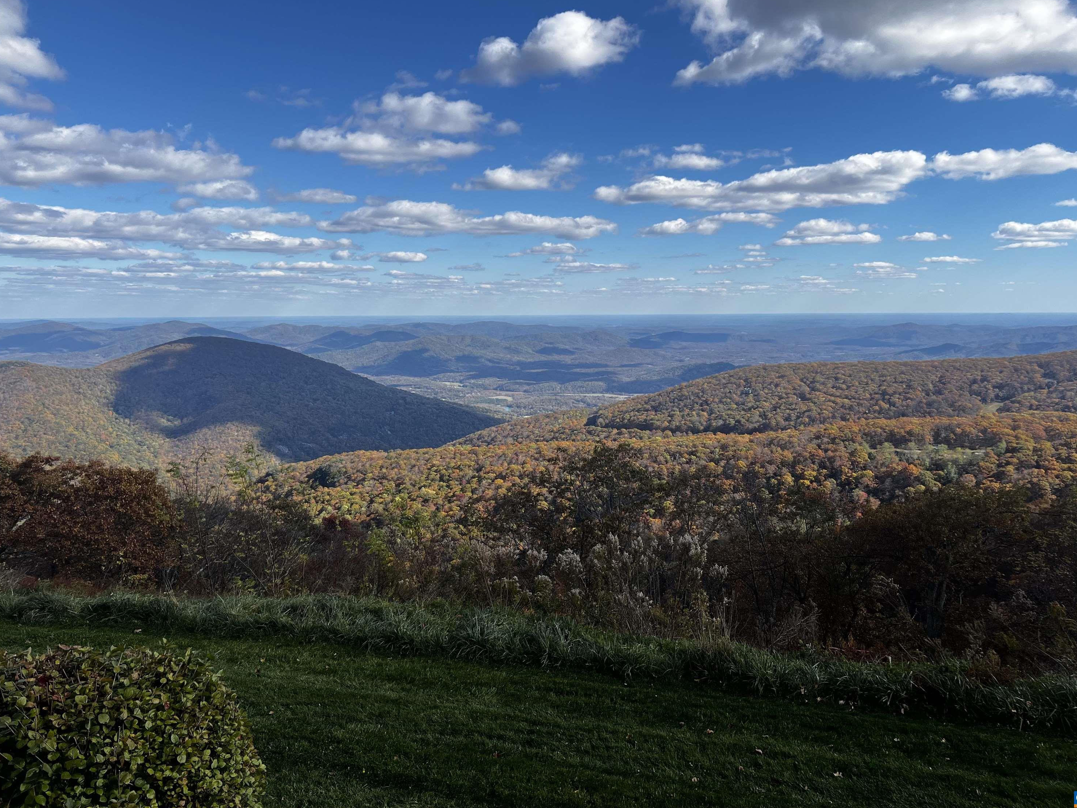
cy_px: 391
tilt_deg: -6.2
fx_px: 840
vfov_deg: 51.4
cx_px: 555
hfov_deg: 65.3
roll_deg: +1.1
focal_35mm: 27
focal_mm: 5.7
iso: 50
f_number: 1.5
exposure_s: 1/3968
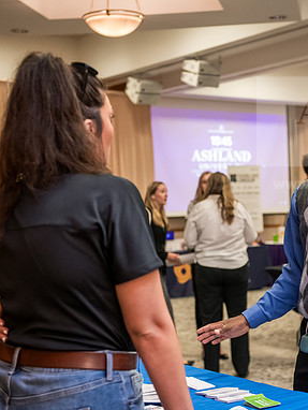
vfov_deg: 26.7
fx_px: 865
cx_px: 224
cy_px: 207
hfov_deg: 20.1
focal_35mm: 73
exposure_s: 1/200
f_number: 3.2
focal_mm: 50
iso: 2500
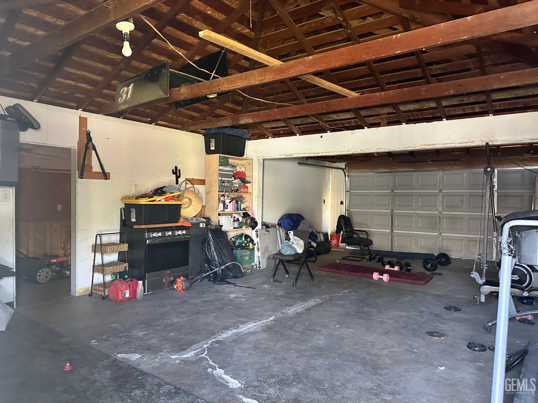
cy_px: 202
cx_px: 269
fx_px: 373
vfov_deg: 56.8
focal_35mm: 24
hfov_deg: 71.6
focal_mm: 6.86
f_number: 1.78
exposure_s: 1/59
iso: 1000
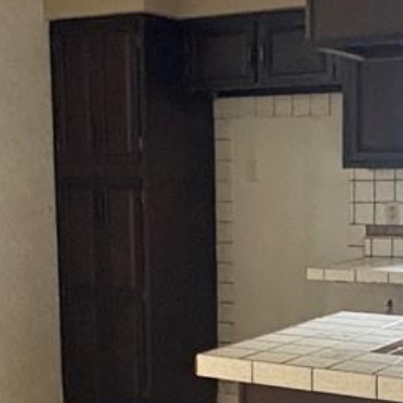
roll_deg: +0.9
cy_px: 308
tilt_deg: -7.6
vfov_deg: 23.4
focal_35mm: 73
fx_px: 962
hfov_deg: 23.5
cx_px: 275
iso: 800
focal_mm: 2.22
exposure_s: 1/43
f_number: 2.2
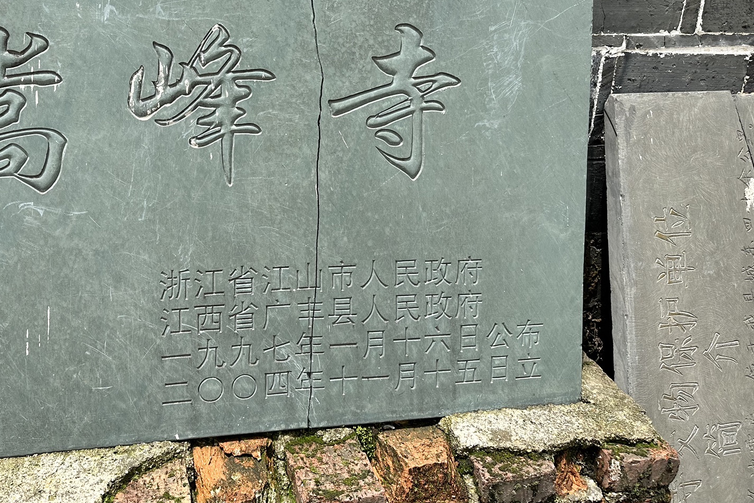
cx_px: 241
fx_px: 733
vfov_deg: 36.8
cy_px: 114
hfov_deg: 53.2
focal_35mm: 35
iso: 80
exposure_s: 1/1845
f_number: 1.78
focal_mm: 6.86
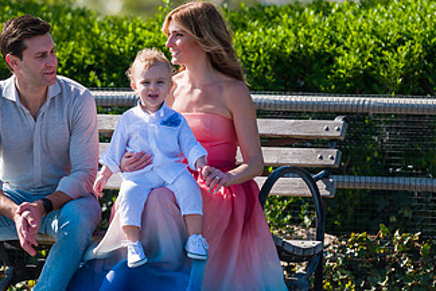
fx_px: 4335
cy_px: 120
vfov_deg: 3.8
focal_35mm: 358
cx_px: 160
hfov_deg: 5.8
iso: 200
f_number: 3.2
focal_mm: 200
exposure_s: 1/2500
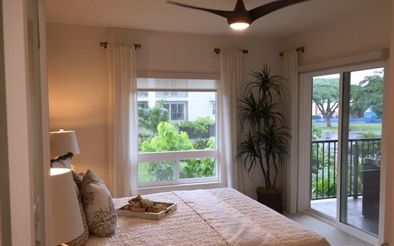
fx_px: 344
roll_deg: -0.5
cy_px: 134
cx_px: 202
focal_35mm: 32
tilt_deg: -4.5
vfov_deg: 39.4
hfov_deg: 59.7
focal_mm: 4.15
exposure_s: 1/60
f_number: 2.2
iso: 32
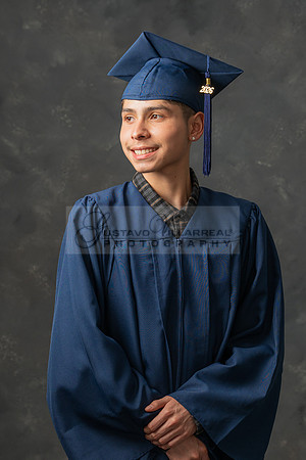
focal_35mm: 95
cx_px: 163
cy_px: 221
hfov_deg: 14.4
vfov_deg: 21.4
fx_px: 1214
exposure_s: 1/200
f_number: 5
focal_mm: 53
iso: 200
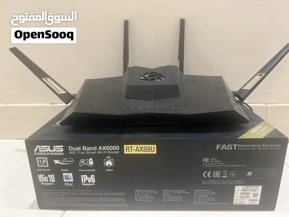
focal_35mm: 26
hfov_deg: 67.3
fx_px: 217
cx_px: 144
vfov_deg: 53.1
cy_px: 108
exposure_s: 1/60
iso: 320
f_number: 1.5
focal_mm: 5.7
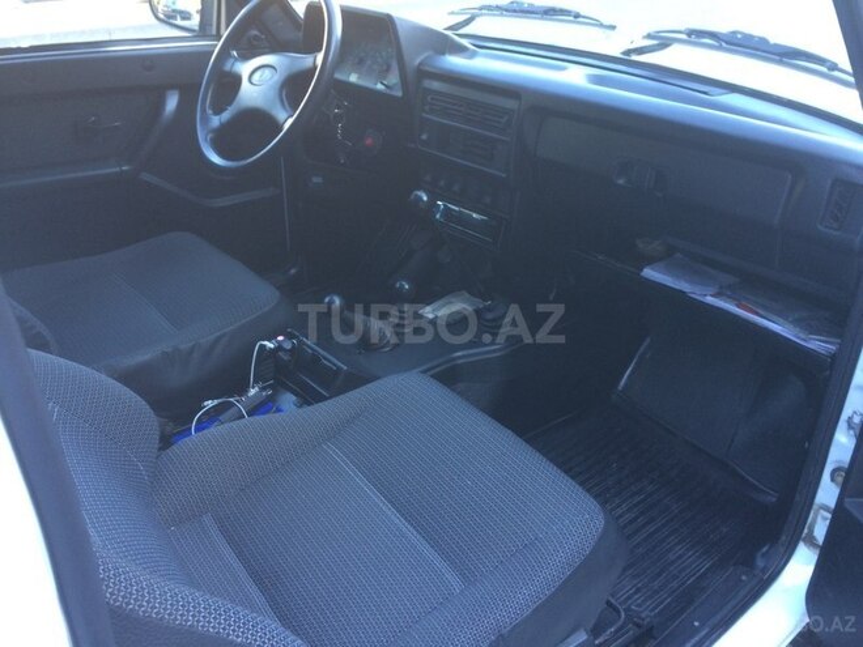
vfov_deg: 48.2
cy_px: 324
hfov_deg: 61.7
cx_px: 432
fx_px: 723
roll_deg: -0.6
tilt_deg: -30.6
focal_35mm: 29
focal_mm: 4.15
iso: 50
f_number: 2.2
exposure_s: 1/33
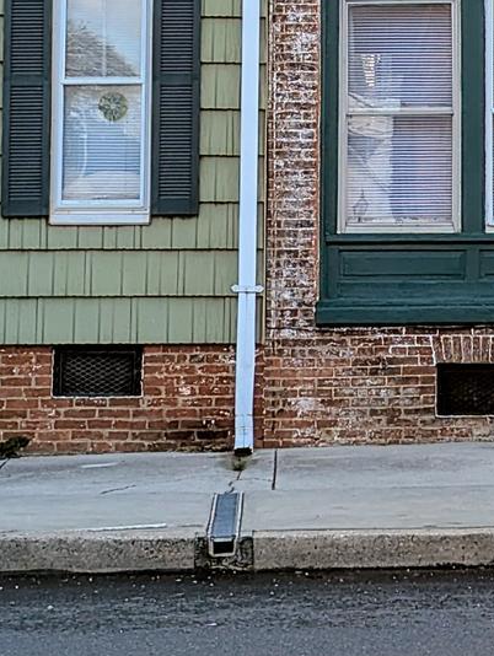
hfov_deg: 10.6
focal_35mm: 138
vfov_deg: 14.0
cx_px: 532
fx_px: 2620
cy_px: -60
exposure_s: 1/2817
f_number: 1.85
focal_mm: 6.81
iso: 44
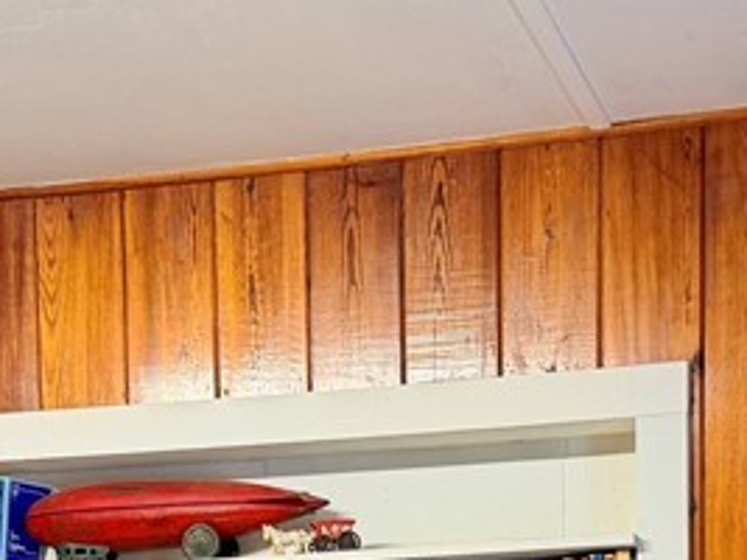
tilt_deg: -0.5
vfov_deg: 14.9
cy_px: 843
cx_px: 389
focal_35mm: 92
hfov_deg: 21.3
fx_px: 1984
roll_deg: +0.9
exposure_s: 1/60
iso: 250
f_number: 1.78
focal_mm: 6.76
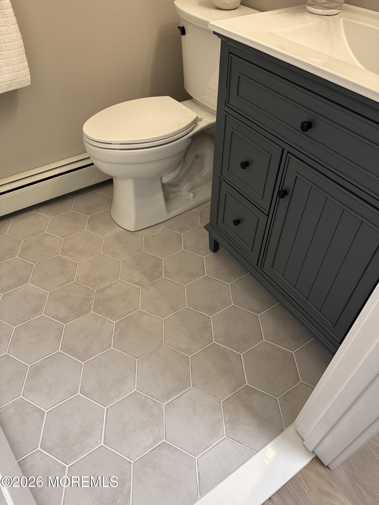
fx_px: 350
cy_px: 252
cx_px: 190
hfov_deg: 56.8
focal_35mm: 24
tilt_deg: -46.5
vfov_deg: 71.6
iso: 160
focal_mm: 6.76
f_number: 1.78
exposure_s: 1/60
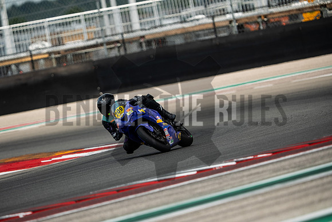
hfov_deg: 4.9
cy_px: 111
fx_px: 3874
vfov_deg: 3.3
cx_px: 166
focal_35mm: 420
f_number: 2.8
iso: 400
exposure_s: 1/2500
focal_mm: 280
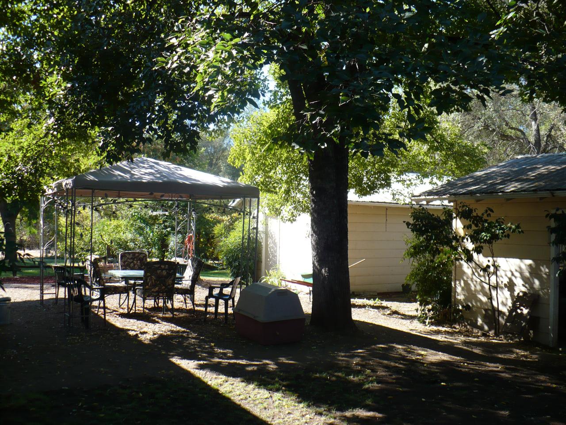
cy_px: 212
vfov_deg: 38.7
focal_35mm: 37
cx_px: 283
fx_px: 605
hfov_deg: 50.1
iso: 100
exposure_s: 1/250
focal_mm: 6.1
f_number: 2.8
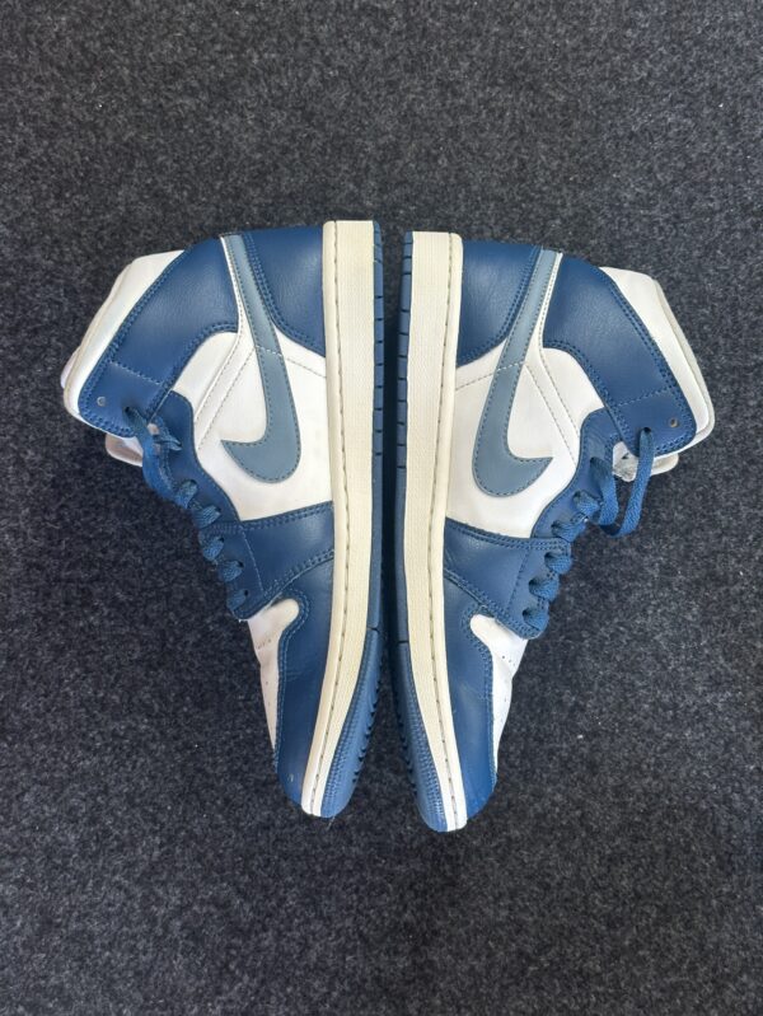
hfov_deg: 30.3
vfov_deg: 39.6
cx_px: 382
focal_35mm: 48
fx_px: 1410
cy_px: 508
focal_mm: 6.86
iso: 125
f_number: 1.78
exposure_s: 1/50
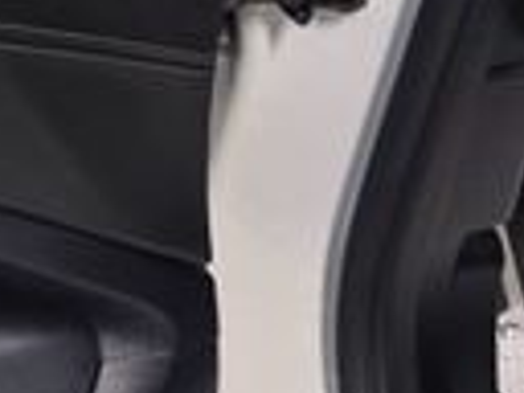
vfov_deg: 11.9
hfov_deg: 13.5
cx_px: -655
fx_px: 1741
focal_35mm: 115
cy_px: -299
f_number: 1.7
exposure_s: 1/120
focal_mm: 6.3
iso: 160
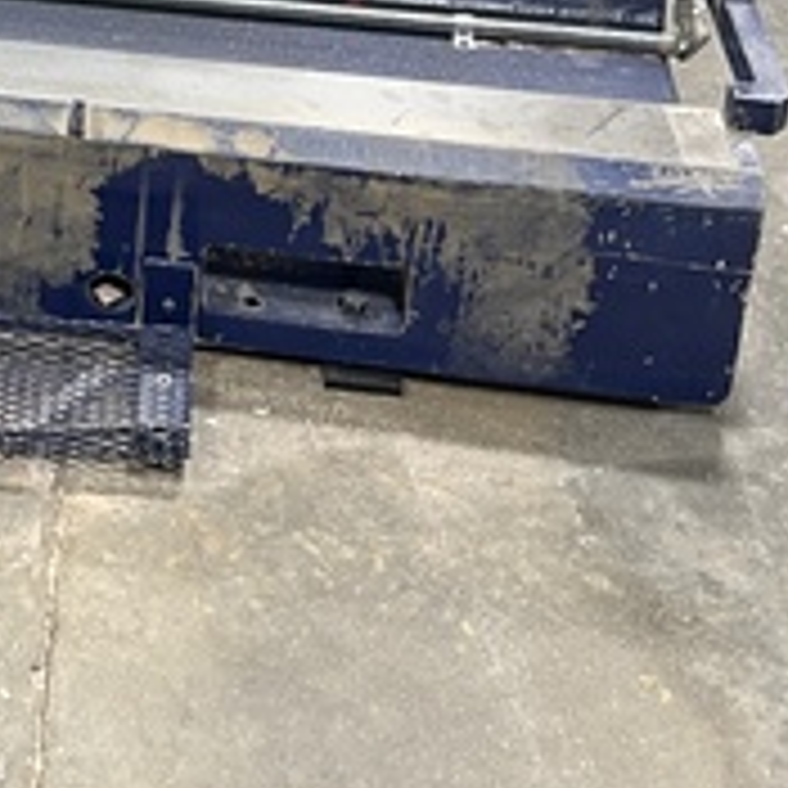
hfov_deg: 18.9
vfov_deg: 19.4
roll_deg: +1.2
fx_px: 2163
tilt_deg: -24.6
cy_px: -171
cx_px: -279
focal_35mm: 84
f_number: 1.5
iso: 80
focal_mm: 5.7
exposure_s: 1/60
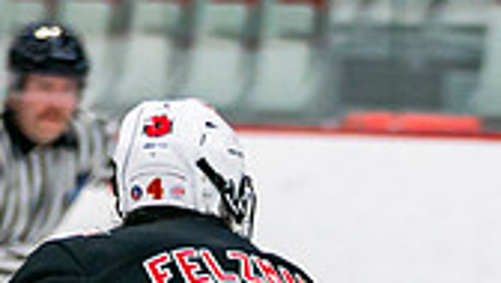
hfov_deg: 2.1
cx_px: 1044
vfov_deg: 1.2
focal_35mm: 1012
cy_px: 659
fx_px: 13461
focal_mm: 170
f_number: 2.8
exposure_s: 1/640
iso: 640
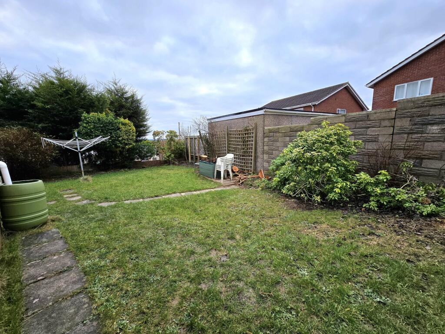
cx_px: 222
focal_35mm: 13
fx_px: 167
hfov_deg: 106.2
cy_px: 167
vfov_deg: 89.9
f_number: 2.2
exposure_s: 1/370
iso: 50
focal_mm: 2.2
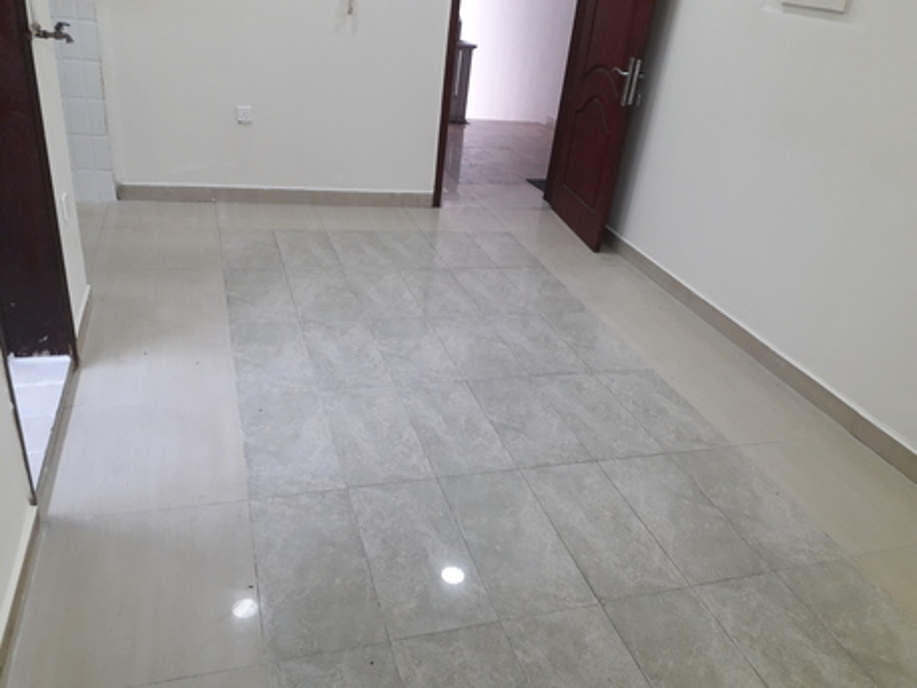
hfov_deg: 65.3
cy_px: 344
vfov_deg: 51.4
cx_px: 458
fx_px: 715
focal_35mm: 27
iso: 100
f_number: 1.9
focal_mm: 3.6
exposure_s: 1/50
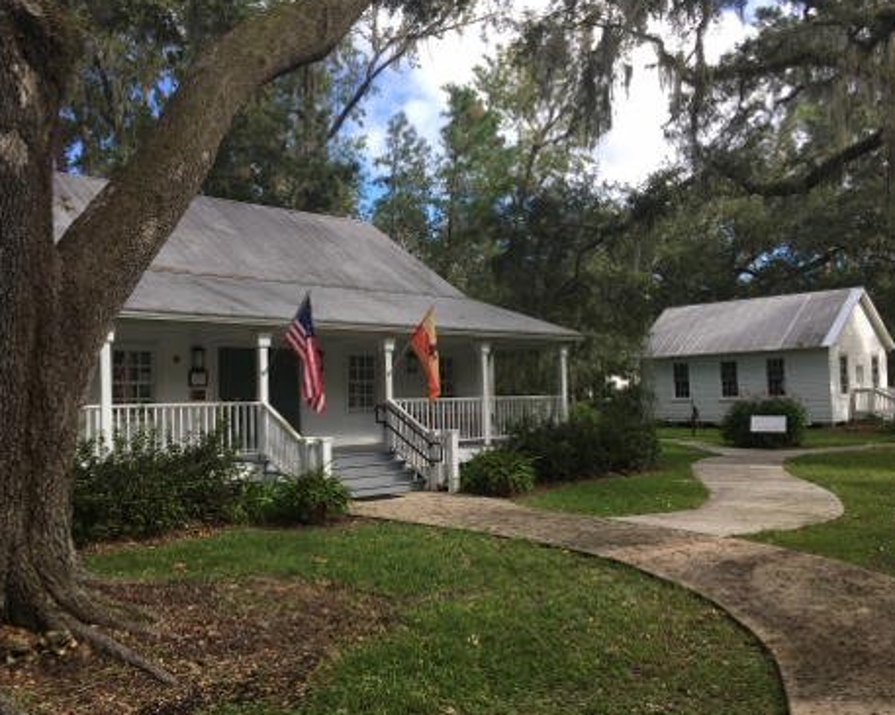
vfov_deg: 47.1
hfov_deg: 57.1
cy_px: 358
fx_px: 821
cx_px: 409
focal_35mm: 31
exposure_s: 1/493
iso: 25
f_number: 2.2
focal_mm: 4.15
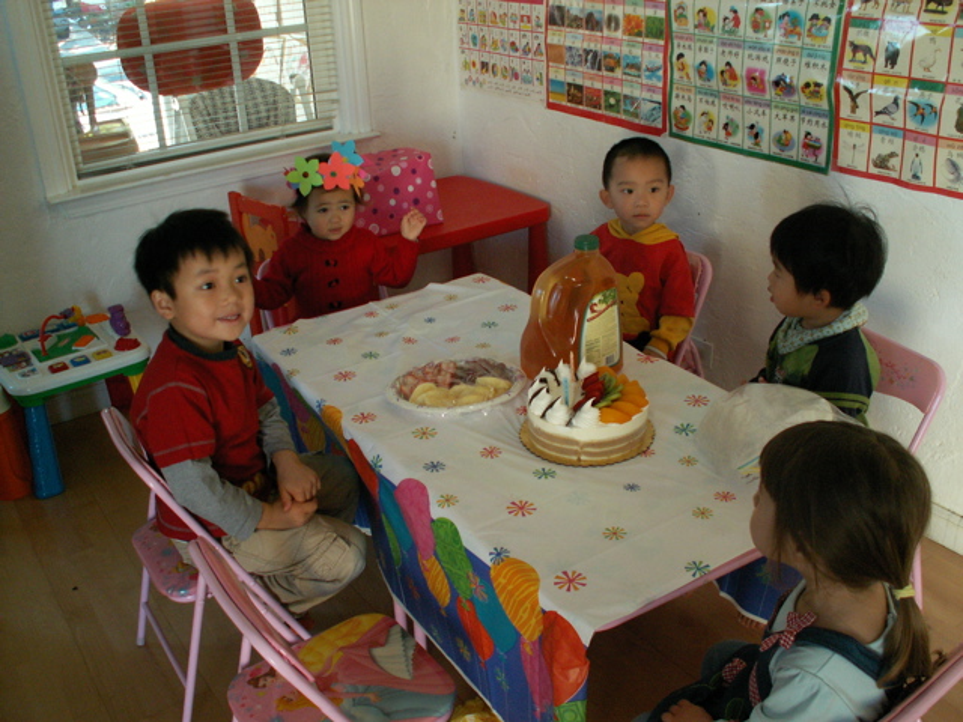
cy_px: 361
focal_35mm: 35
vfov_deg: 40.7
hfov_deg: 52.6
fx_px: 974
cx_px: 482
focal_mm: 5.86
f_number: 2.8
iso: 125
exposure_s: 1/40
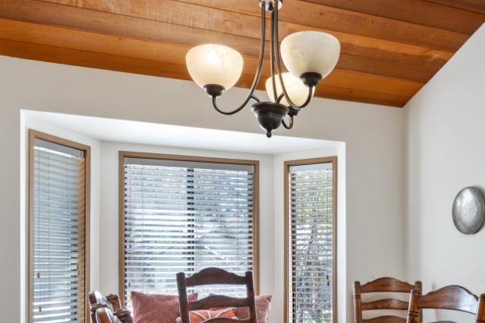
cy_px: 257
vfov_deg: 37.5
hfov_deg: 55.3
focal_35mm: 34
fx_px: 458
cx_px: 297
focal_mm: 14
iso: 250
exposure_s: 1/4
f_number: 9
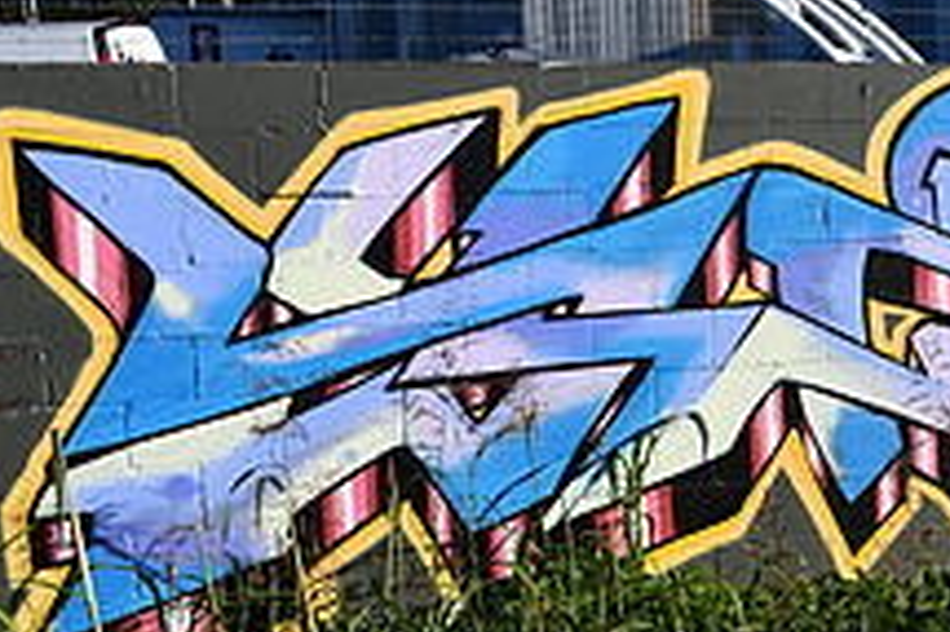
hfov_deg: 24.6
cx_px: 1193
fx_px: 1925
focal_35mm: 73
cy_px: 325
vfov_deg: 18.6
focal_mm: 18
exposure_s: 1/320
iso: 100
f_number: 9
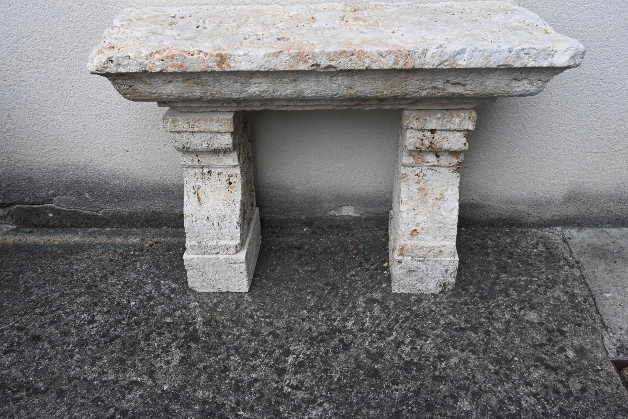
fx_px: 576
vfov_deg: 40.0
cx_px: 314
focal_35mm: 33
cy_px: 210
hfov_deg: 57.2
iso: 200
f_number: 5
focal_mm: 22
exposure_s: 1/250
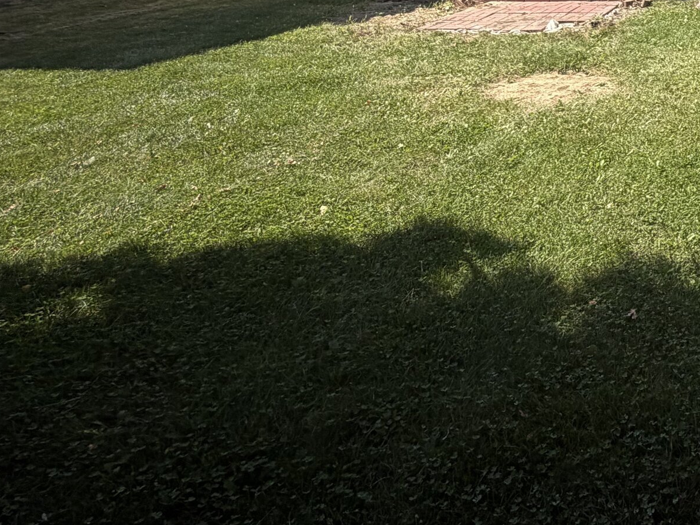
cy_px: -78
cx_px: 822
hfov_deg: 39.0
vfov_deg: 33.5
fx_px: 728
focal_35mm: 36
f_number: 2.2
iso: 32
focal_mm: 2.22
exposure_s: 1/770
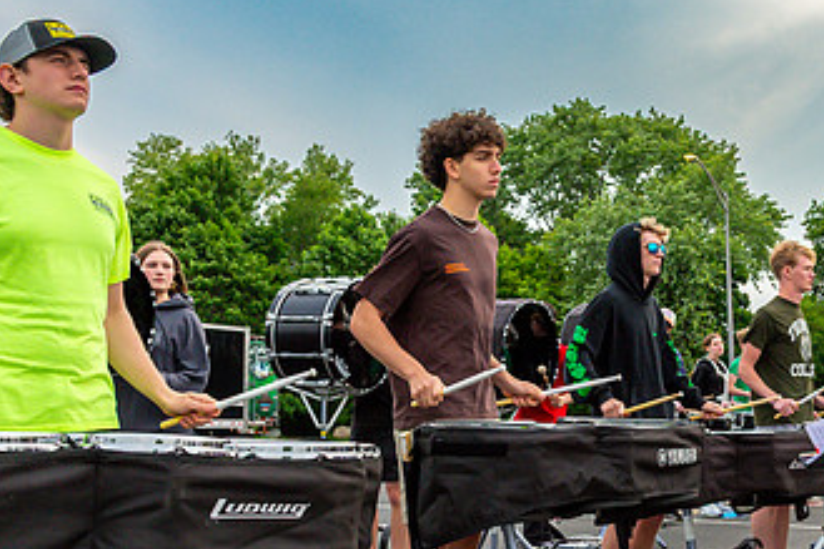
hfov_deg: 38.0
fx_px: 1190
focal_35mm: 52
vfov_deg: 25.9
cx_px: 499
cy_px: 311
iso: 1250
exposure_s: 1/1250
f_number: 8
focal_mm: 24
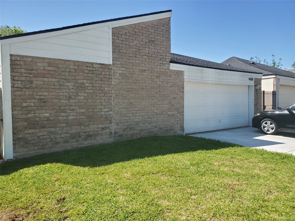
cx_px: 148
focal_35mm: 26
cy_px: 110
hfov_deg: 67.3
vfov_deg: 53.1
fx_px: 222
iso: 50
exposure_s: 1/758
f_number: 2.4
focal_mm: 4.3
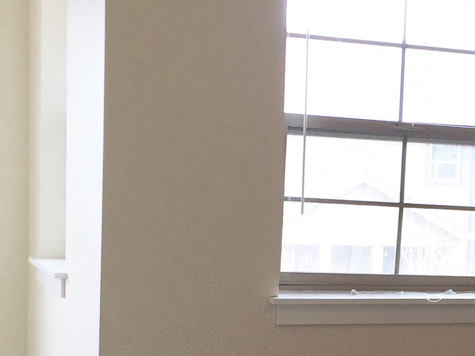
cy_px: 311
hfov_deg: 20.8
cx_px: 476
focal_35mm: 91
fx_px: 1249
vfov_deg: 16.1
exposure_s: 1/60
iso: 40
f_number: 2.2
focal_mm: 4.15
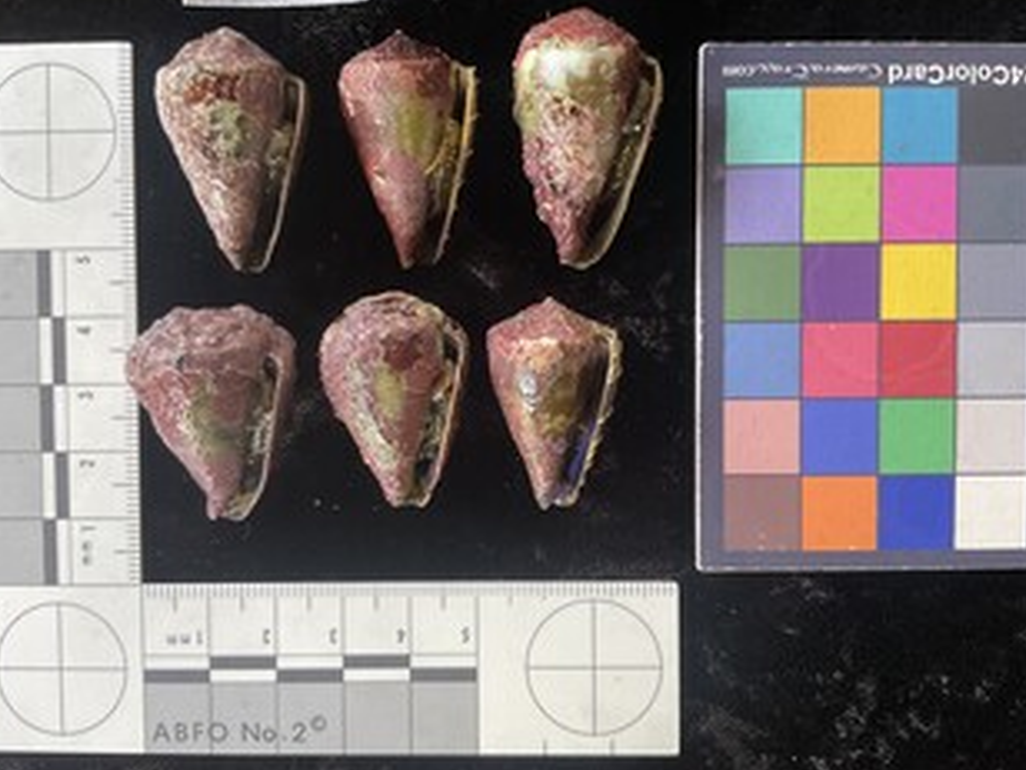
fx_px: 978
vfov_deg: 42.9
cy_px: 368
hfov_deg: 55.3
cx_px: 500
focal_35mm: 33
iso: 64
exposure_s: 1/60
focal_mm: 3
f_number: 1.8
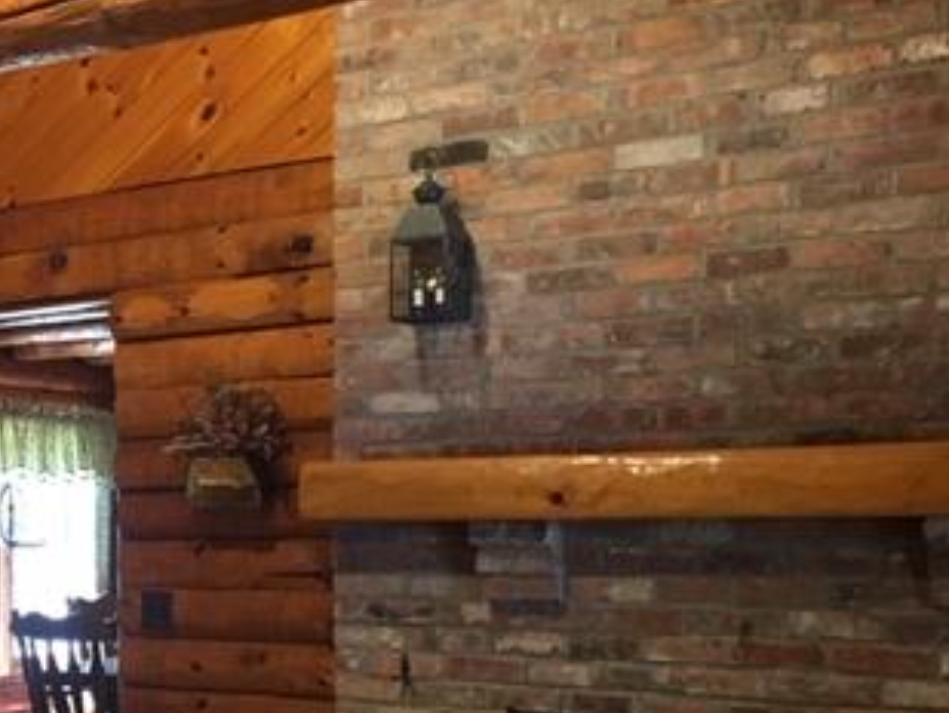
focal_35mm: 60
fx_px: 1646
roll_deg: -0.9
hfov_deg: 30.5
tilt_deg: -2.4
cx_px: 68
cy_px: 612
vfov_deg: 23.9
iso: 100
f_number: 2.2
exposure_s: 1/10
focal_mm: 4.15
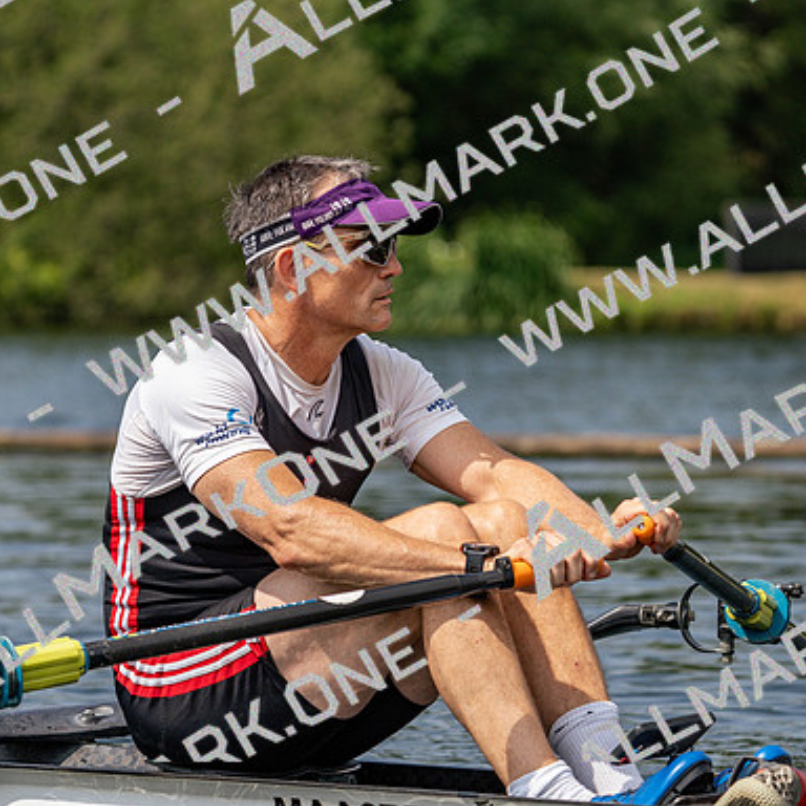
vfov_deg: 6.8
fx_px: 6770
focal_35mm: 257
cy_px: 402
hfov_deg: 6.8
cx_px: 346
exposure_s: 1/1600
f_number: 5.6
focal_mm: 200
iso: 250
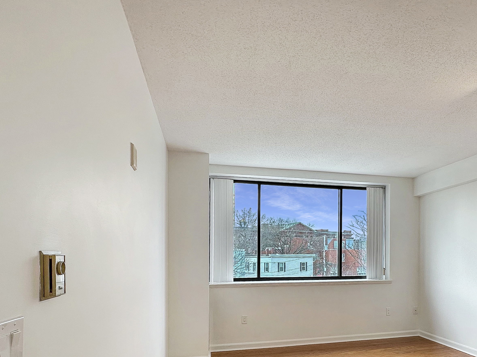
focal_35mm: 24
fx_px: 331
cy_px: 293
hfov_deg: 70.0
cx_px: 308
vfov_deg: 52.5
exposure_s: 1/159
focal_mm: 2.22
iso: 40
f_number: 2.2
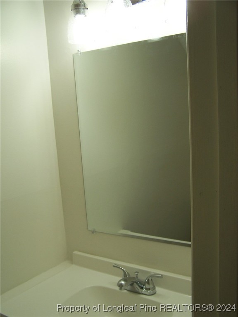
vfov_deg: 49.0
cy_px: 158
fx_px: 348
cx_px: 119
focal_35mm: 38
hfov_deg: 37.7
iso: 80
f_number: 2.8
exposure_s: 1/125
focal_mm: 6.3
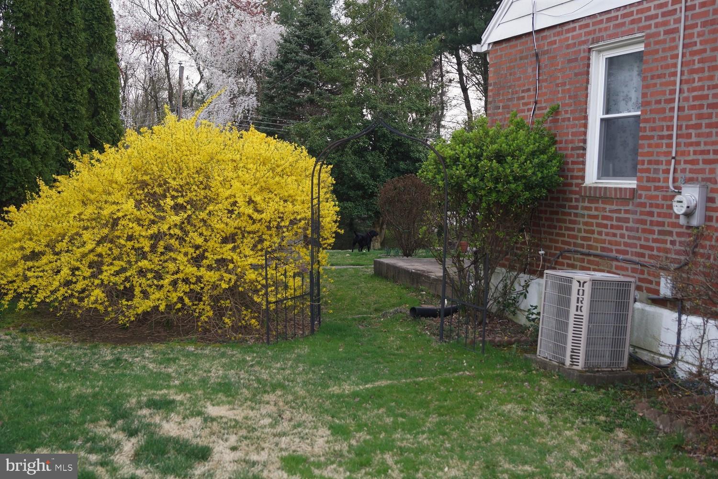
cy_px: 240
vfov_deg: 36.9
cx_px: 359
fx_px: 718
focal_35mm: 36
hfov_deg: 53.1
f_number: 4
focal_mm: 24
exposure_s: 1/160
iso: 160
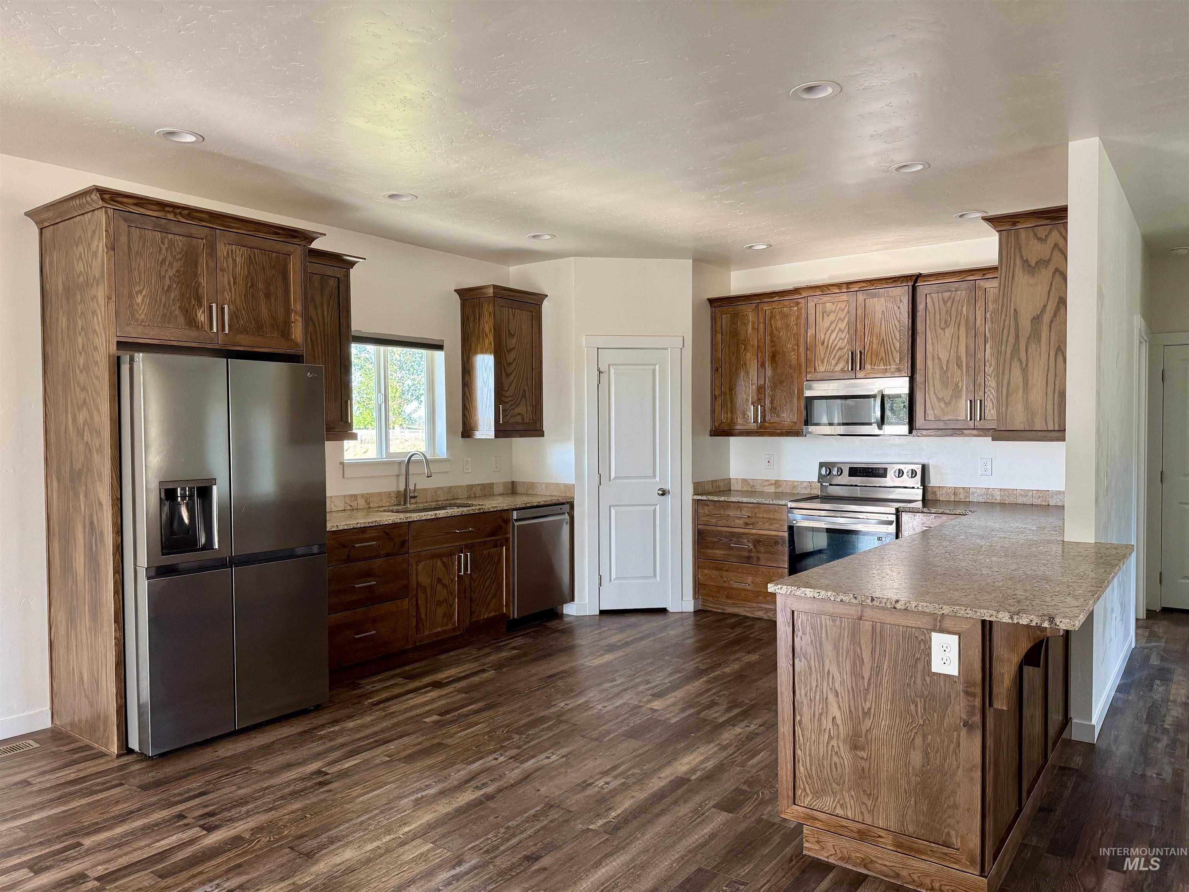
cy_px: 446
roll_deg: +0.1
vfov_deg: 56.8
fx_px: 824
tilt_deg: -2.1
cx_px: 594
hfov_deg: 71.6
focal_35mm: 24
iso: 200
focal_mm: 6.76
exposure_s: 1/111
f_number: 1.78
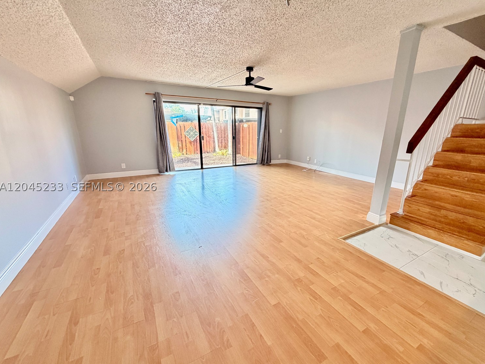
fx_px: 210
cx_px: 256
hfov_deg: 98.1
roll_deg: -0.4
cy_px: 187
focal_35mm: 15
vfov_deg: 81.7
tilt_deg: -16.4
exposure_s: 1/60
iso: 320
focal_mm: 2.22
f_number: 2.2
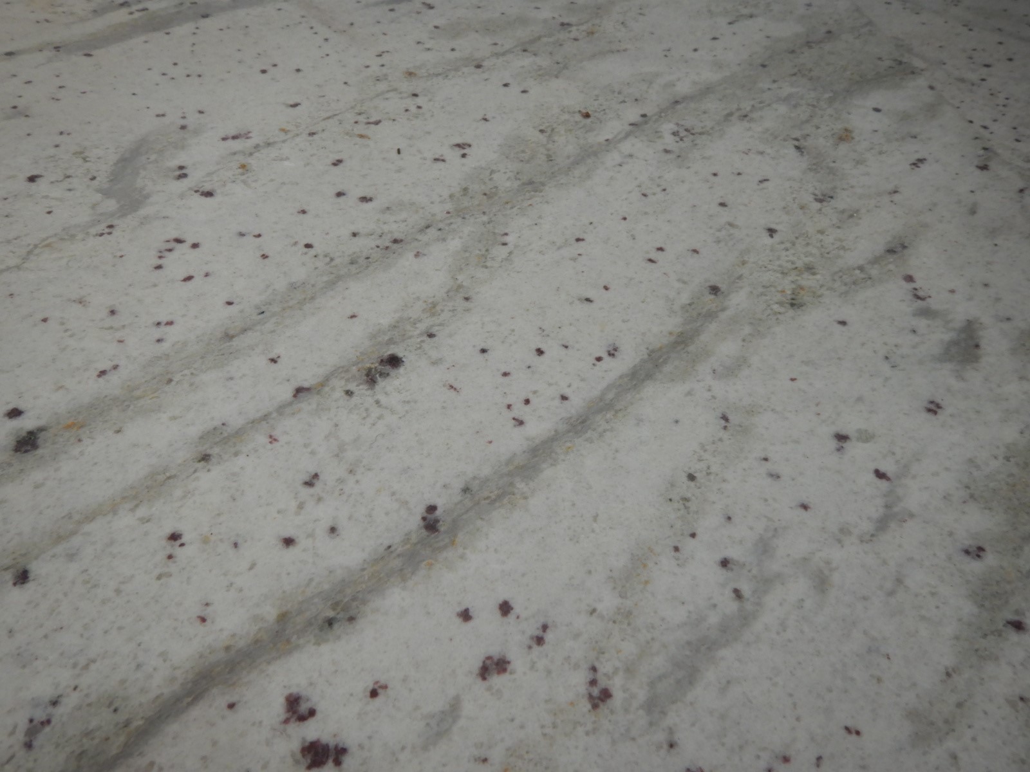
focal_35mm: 24
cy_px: 386
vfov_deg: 56.8
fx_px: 714
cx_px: 515
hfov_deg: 71.6
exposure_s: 1/50
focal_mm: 4.3
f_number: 2.8
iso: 125
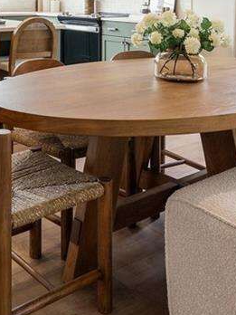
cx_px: 61
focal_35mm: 48
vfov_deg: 37.4
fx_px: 436
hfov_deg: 29.8
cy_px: 38
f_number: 7.1
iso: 640
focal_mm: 17
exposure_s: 1/20
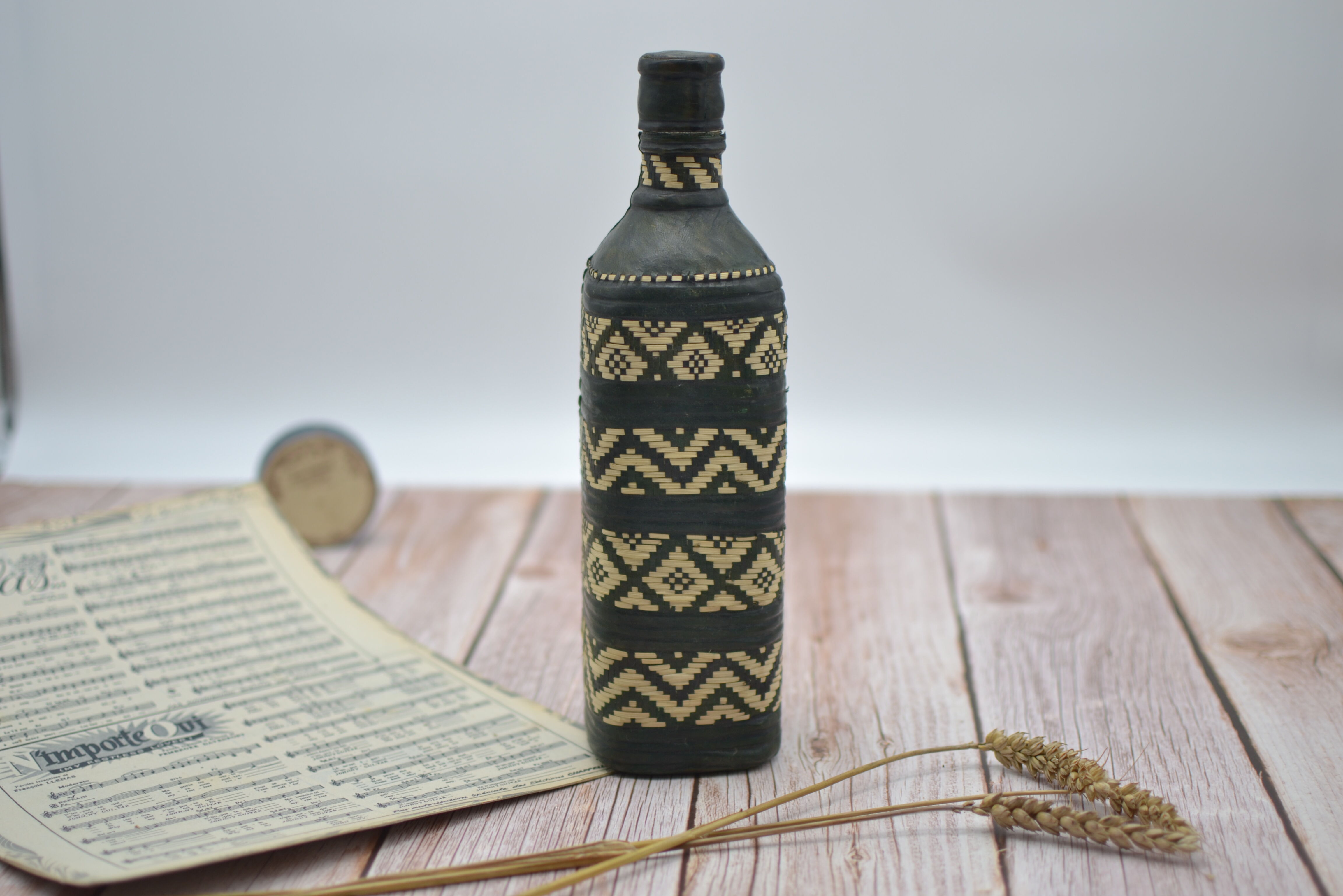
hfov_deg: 37.9
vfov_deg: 25.8
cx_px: 672
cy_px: 448
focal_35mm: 52
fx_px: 1958
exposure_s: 1/400
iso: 100
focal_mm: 35
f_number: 1.8
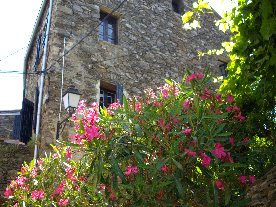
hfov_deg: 41.1
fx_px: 367
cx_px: 112
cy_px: 84
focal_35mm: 46
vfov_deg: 31.4
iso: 100
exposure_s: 1/250
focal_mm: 6.2
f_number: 2.8
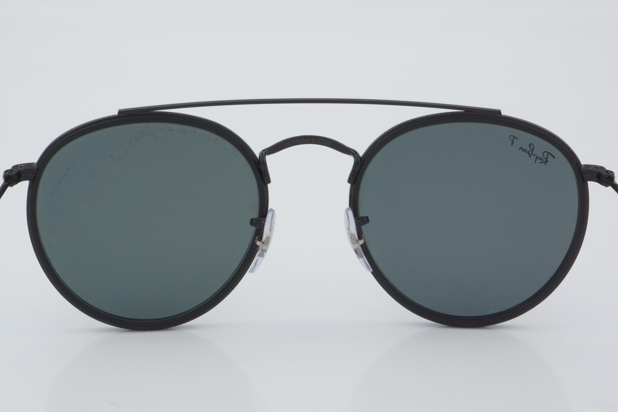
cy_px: 206
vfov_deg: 16.6
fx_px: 1416
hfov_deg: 24.6
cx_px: 309
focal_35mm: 82
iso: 100
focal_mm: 55
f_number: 32
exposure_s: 1/4
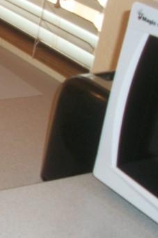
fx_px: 659
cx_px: -150
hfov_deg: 12.2
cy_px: 108
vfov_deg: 20.4
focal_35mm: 100
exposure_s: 1/30
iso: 80
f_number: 2.9
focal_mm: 5.7
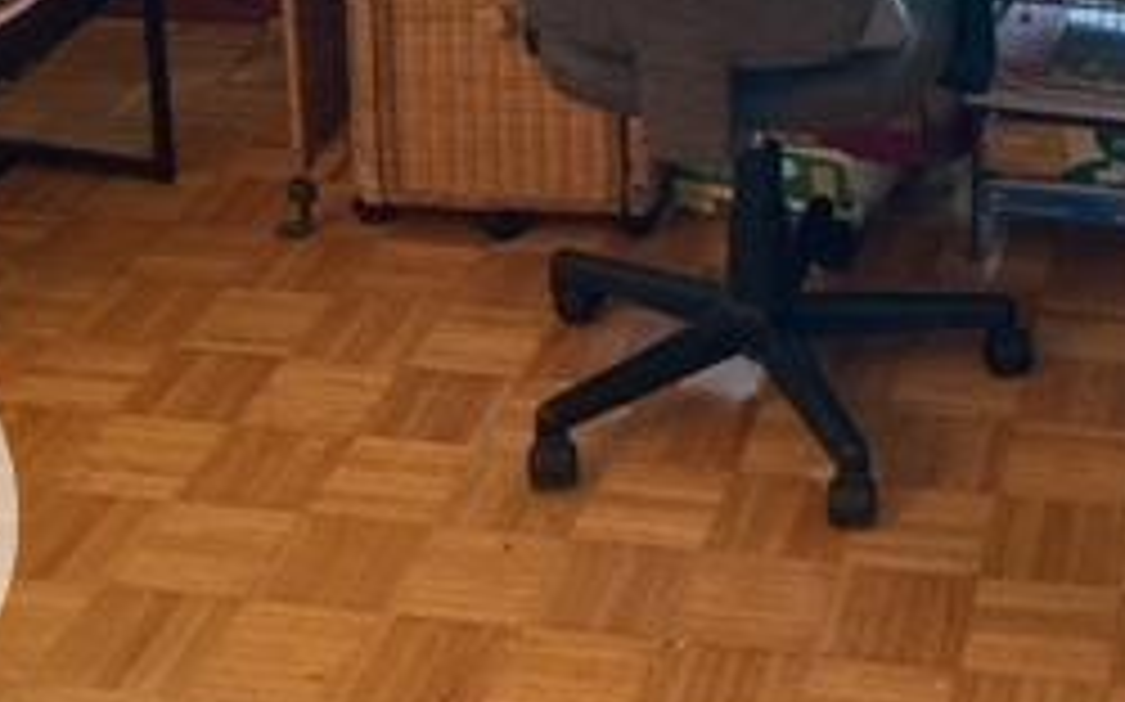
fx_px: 2329
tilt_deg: -13.6
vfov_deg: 15.9
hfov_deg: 26.4
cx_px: 972
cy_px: -320
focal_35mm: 76
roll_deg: -1.1
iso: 320
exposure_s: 1/60
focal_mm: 3.99
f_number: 1.8
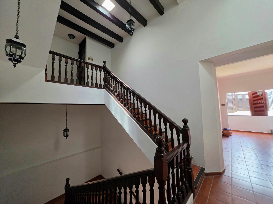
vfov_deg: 89.9
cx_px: 136
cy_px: 102
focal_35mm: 13
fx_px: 103
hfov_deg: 106.2
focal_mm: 2.2
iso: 250
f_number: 1.9
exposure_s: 1/120
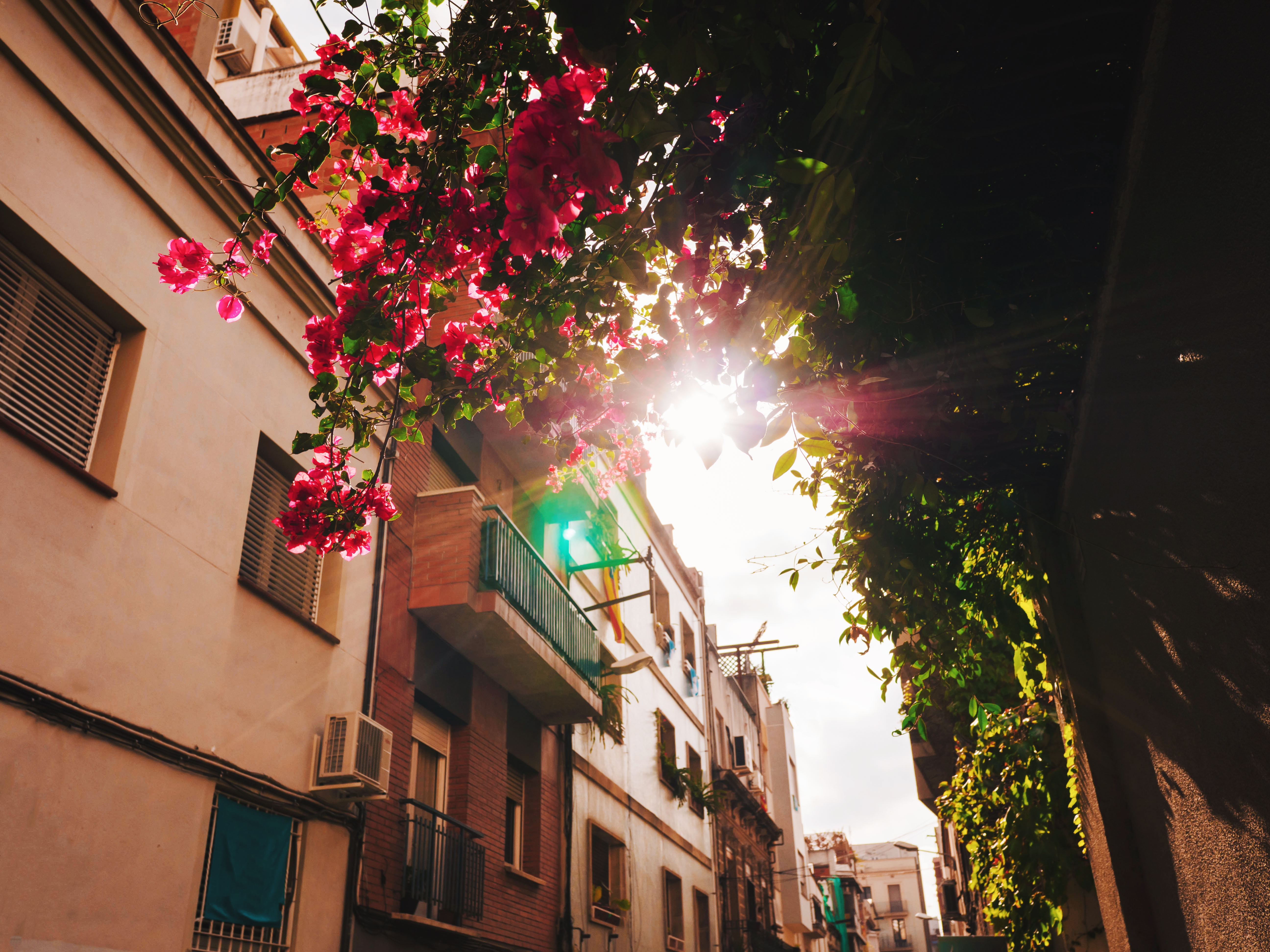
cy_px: 476
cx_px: 635
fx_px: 1101
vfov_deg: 46.8
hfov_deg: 60.0
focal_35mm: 30
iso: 250
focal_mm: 15
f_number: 4.5
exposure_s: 1/1250
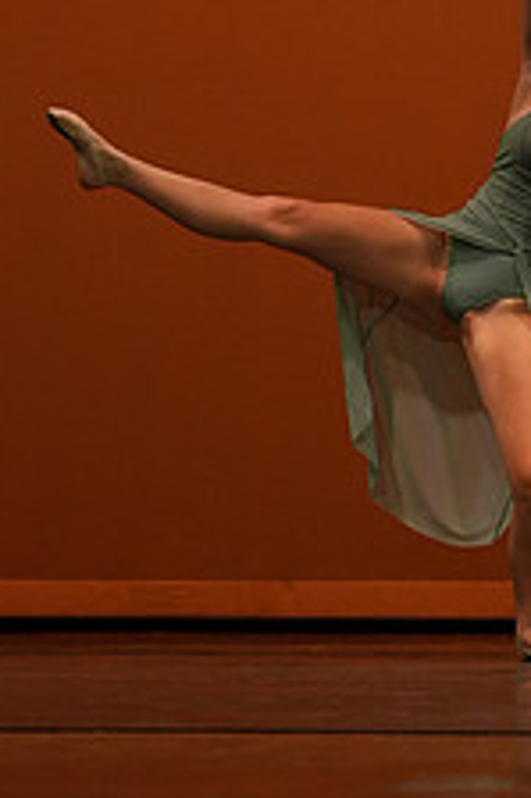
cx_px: 465
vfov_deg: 7.6
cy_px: 353
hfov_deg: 5.0
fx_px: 6027
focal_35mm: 272
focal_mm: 105
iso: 2000
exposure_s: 1/1000
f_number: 4
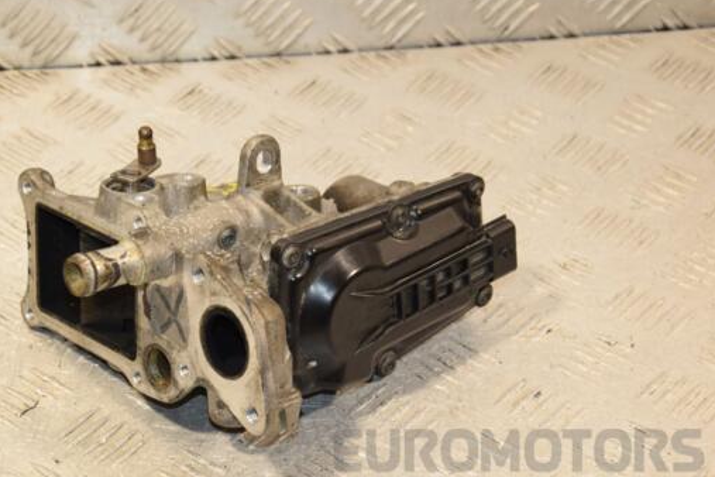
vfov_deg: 12.5
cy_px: 262
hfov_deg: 18.6
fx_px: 2185
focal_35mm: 110
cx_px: 307
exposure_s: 1/200
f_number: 7.1
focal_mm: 62
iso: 800
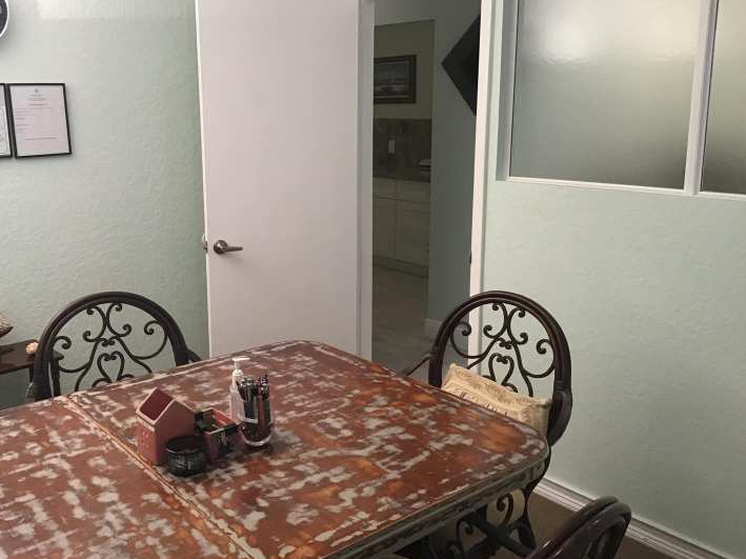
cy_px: 263
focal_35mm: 35
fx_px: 754
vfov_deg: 40.6
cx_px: 328
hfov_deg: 52.5
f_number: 2.4
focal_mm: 3.3
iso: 64
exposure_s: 1/30
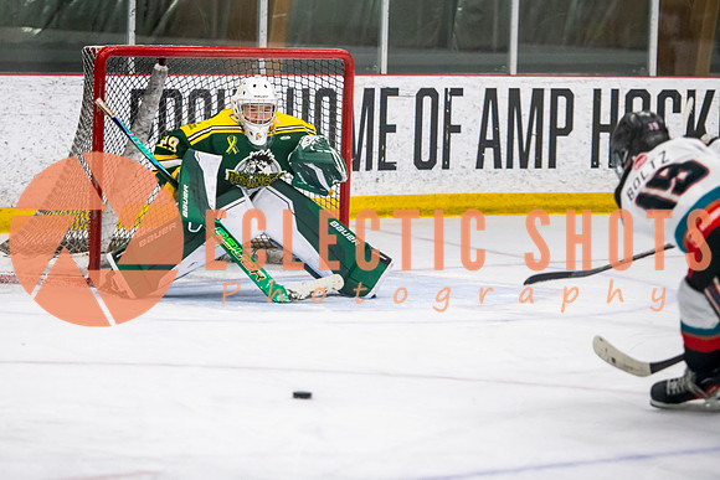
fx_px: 3559
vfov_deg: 7.7
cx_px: 250
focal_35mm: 178
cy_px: 176
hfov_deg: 11.5
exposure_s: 1/640
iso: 2500
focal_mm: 135
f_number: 3.2
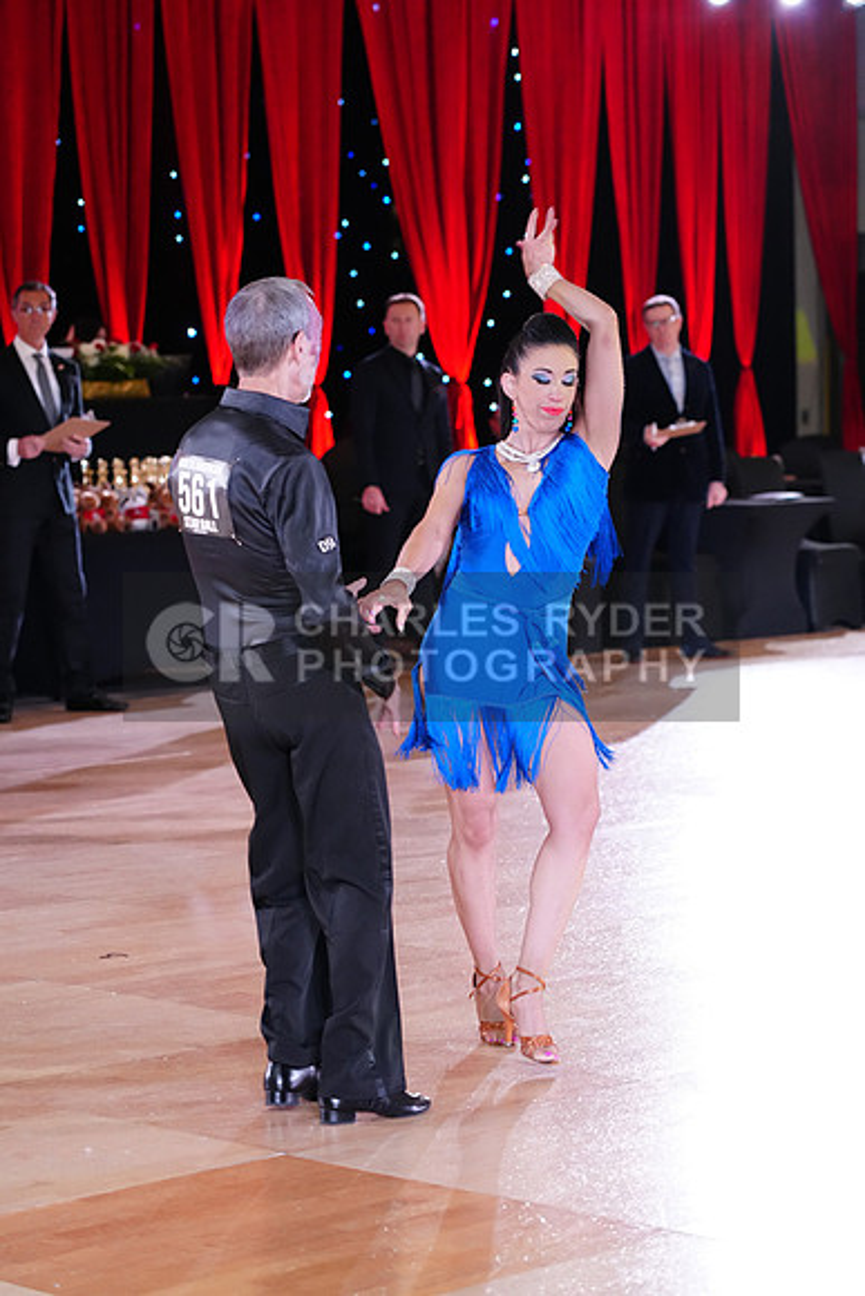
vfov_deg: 19.5
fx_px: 3782
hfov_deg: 13.0
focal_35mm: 105
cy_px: 648
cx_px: 432
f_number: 4
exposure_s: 1/250
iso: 3200
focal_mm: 105
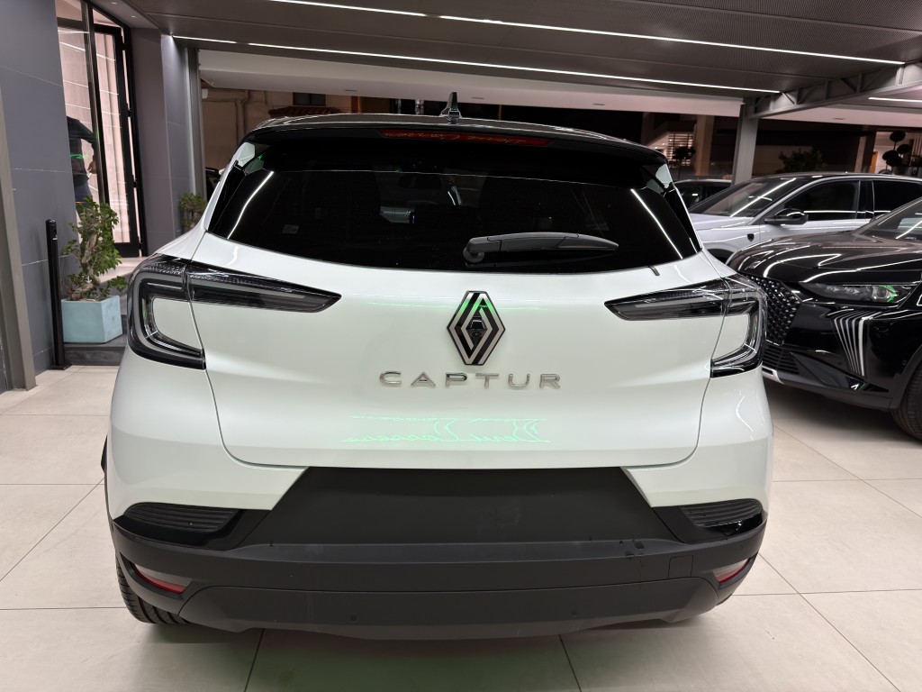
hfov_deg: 71.6
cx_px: 461
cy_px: 346
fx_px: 639
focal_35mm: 24
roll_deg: -1.8
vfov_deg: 56.8
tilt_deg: -13.8
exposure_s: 1/50
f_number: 1.78
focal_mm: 6.76
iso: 200
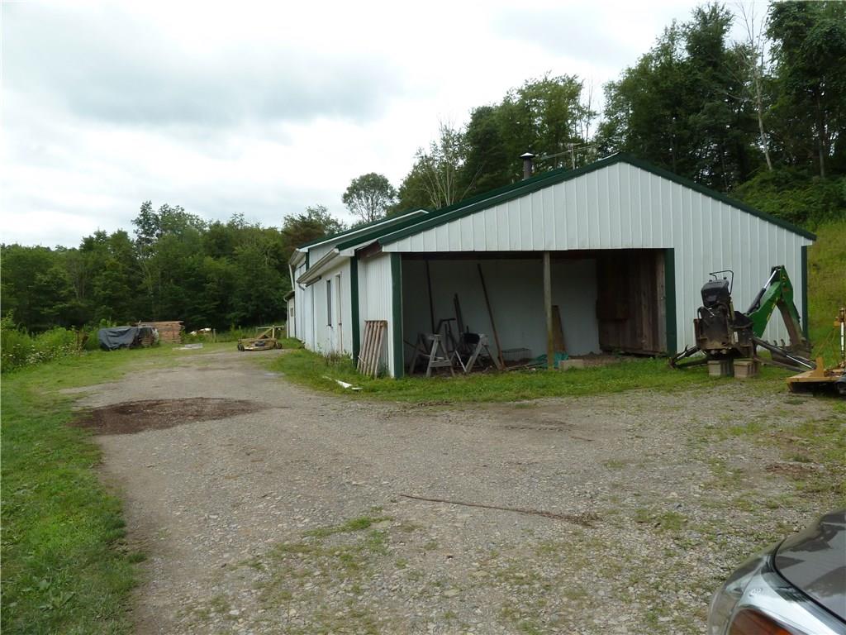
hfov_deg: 69.4
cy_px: 318
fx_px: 611
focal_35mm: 25
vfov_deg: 54.9
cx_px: 423
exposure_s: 1/500
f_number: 4
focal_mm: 4.1
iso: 100
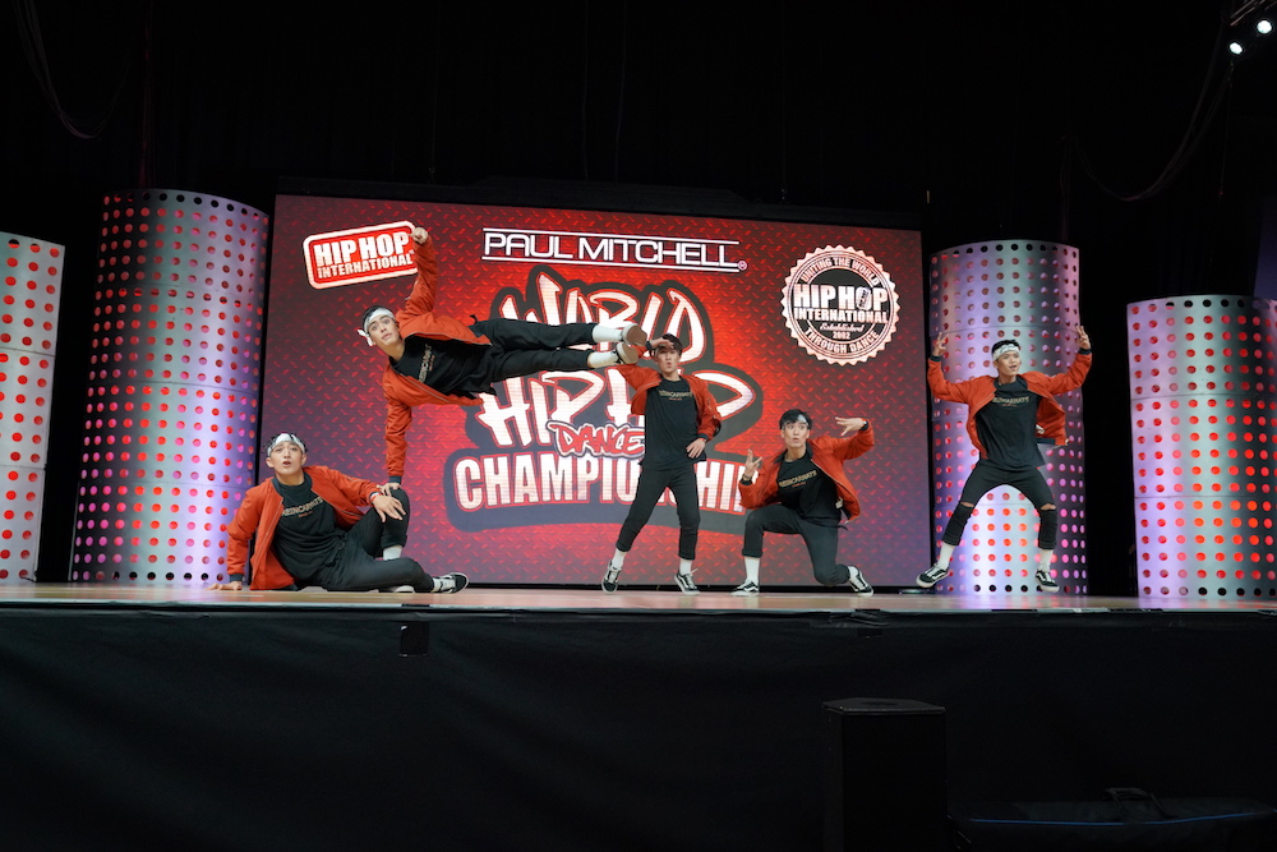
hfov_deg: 60.3
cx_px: 638
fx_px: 1100
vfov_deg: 42.3
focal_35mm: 31
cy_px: 426
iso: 2500
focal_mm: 31
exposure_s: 1/640
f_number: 4
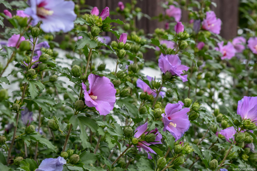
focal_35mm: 147
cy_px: 86
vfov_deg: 9.3
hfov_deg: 14.0
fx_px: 1049
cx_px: 128
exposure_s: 1/400
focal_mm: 98
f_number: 8
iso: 800
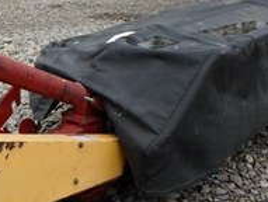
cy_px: 73
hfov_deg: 27.0
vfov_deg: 20.7
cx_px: 69
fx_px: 551
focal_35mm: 71
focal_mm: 4.5
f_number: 2.5
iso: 80
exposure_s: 1/500
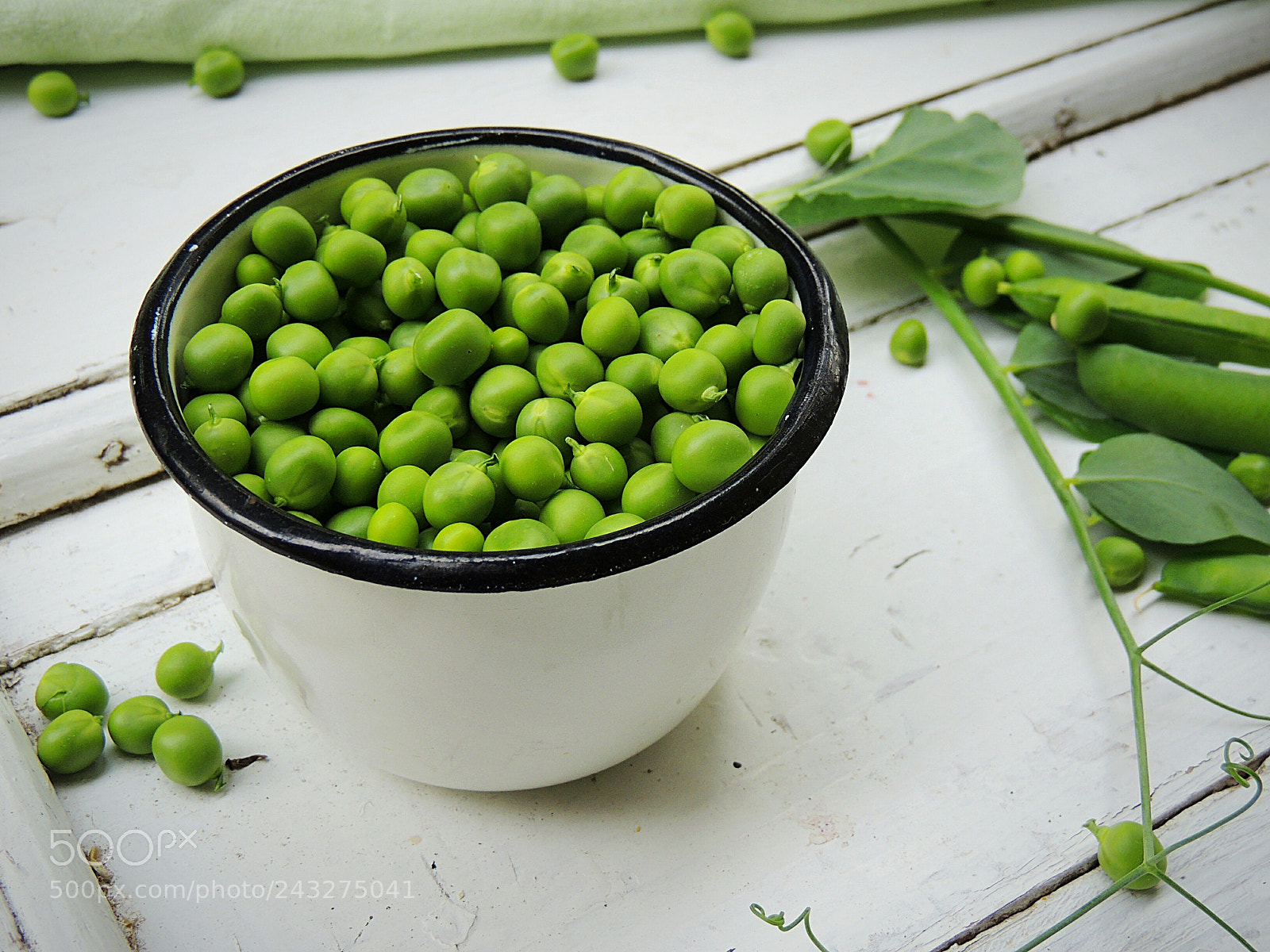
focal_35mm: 50
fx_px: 1834
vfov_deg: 29.1
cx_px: 635
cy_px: 476
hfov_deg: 38.2
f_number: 3.6
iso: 140
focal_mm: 8.9
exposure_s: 1/50
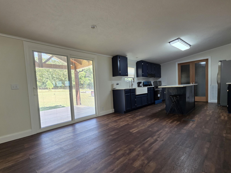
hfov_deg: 94.4
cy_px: 95
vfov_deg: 77.9
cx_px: 120
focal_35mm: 16
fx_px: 107
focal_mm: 2.2
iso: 160
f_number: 1.9
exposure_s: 1/120
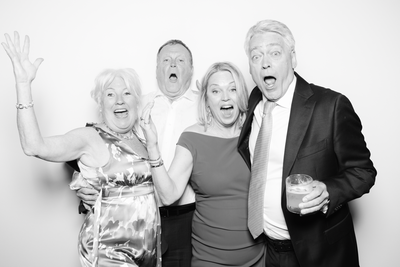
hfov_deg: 53.1
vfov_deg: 36.9
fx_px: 400
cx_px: 200
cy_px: 134
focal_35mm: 36
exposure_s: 1/125
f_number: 7.1
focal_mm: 24
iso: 320
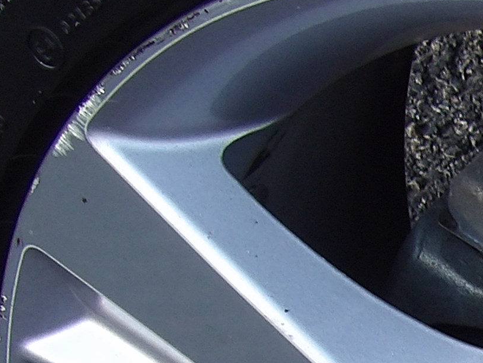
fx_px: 3615
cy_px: 543
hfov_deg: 7.5
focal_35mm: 259
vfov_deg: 5.7
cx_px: 781
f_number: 3.8
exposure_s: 1/79
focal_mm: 8.2
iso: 100
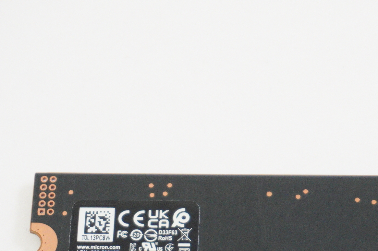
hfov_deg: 12.7
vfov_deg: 8.5
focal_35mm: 161
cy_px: 242
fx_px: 1689
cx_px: 318
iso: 3200
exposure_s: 1/100
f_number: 5.6
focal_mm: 50
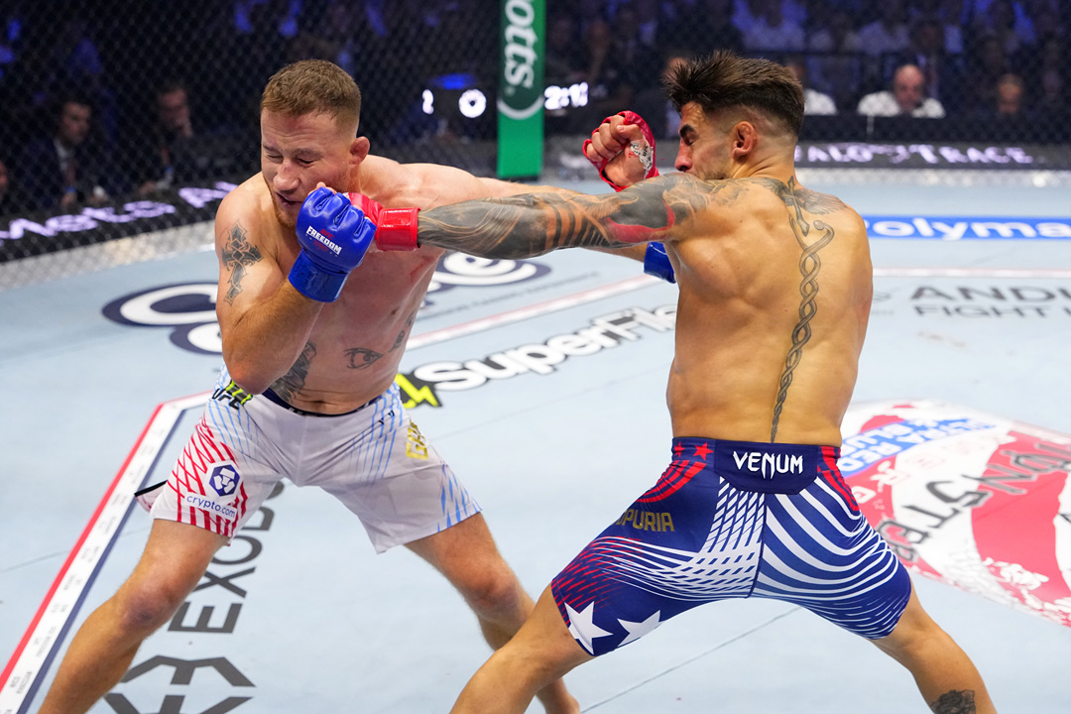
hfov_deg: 39.6
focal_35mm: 50
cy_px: 357
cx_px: 536
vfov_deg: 27.0
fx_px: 1487
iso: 5000
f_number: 2.8
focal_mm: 50
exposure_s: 1/1600
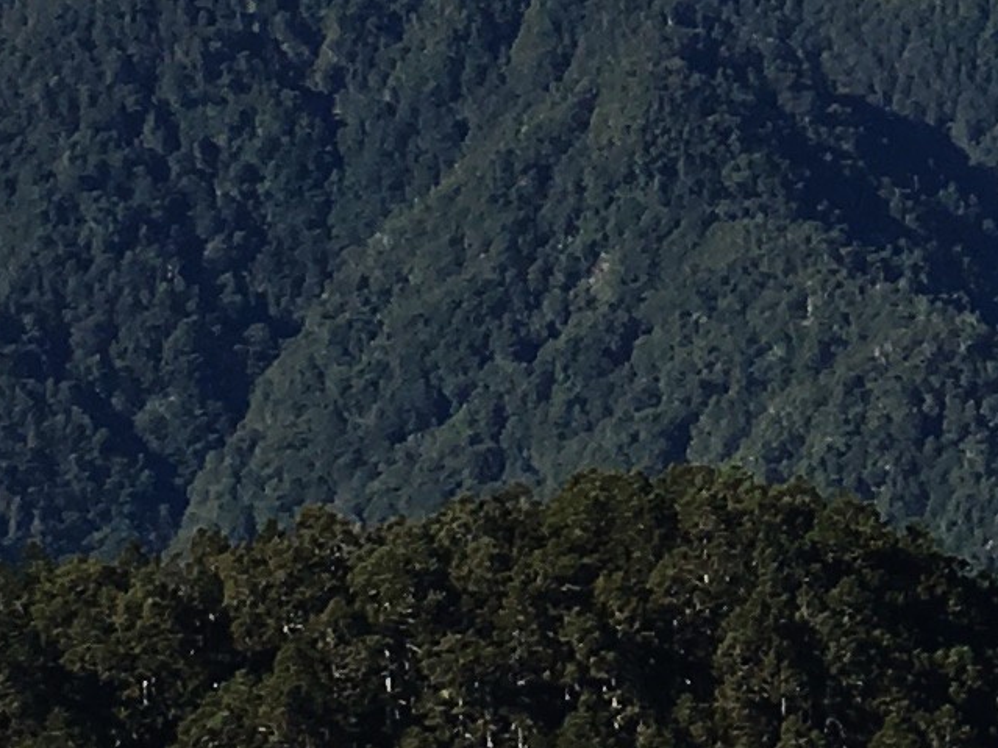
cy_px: -89
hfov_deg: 10.5
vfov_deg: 8.1
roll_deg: -0.3
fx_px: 5275
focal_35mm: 183
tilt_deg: -7.3
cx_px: 1384
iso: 25
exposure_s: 1/1832
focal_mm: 4.15
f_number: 2.2
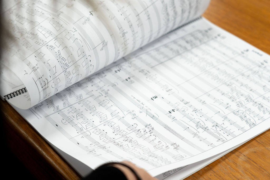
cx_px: 126
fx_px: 558
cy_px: 86
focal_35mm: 74
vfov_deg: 18.3
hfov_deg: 27.2
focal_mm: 65
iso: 1000
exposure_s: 1/125
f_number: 4
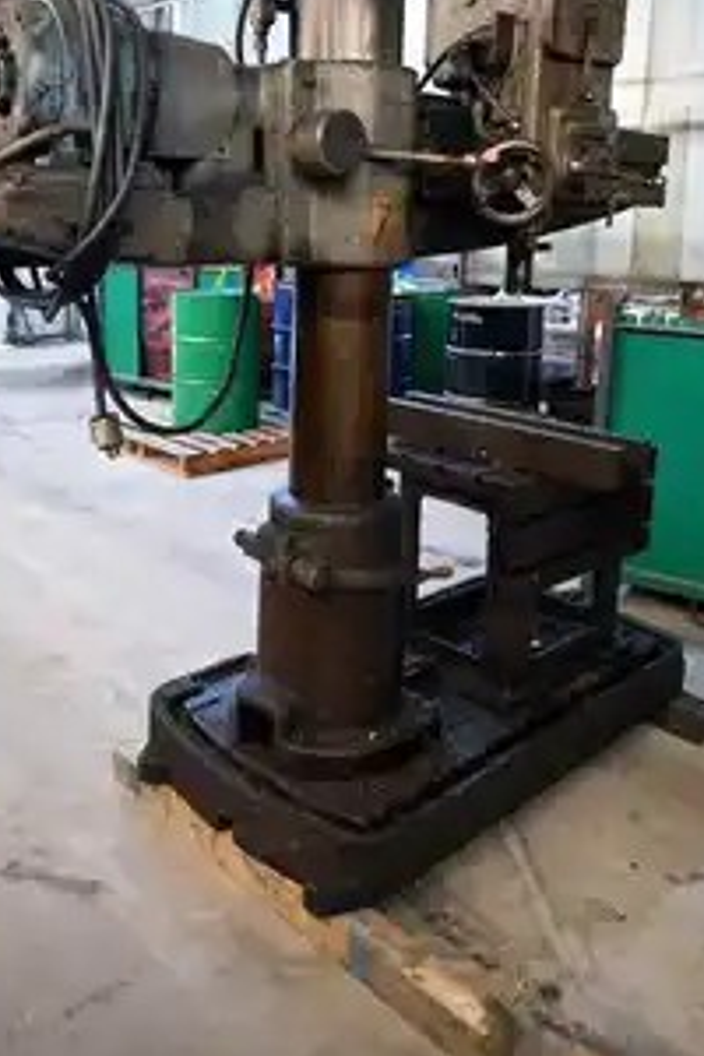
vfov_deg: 57.9
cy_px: 387
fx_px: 939
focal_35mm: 32
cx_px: 308
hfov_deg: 41.0
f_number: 3.5
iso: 2200
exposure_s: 1/25
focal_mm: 16
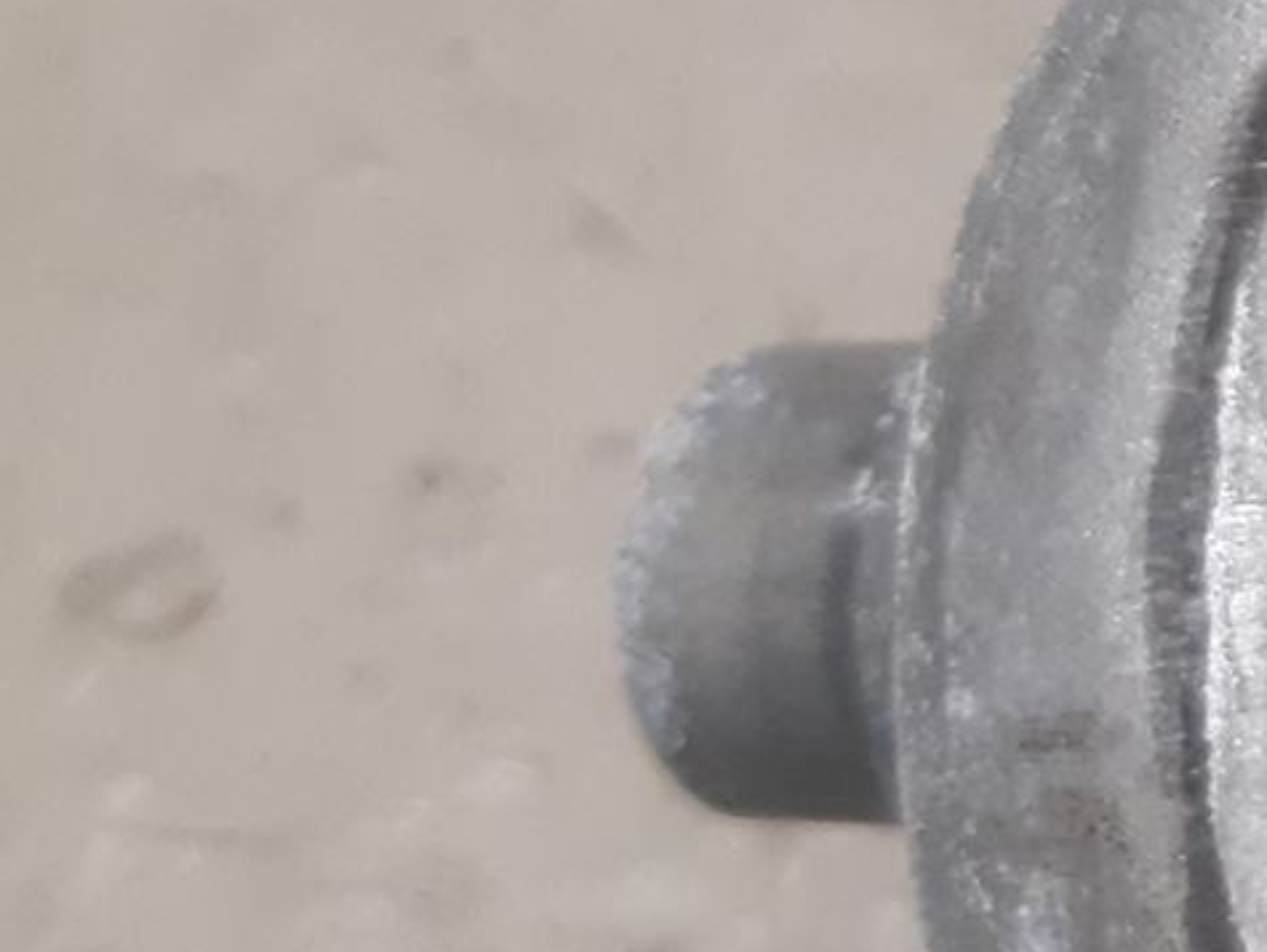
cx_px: 2470
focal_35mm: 112
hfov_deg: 14.7
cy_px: 368
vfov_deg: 13.2
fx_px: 4102
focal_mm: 3.93
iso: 200
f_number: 1.7
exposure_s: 1/50
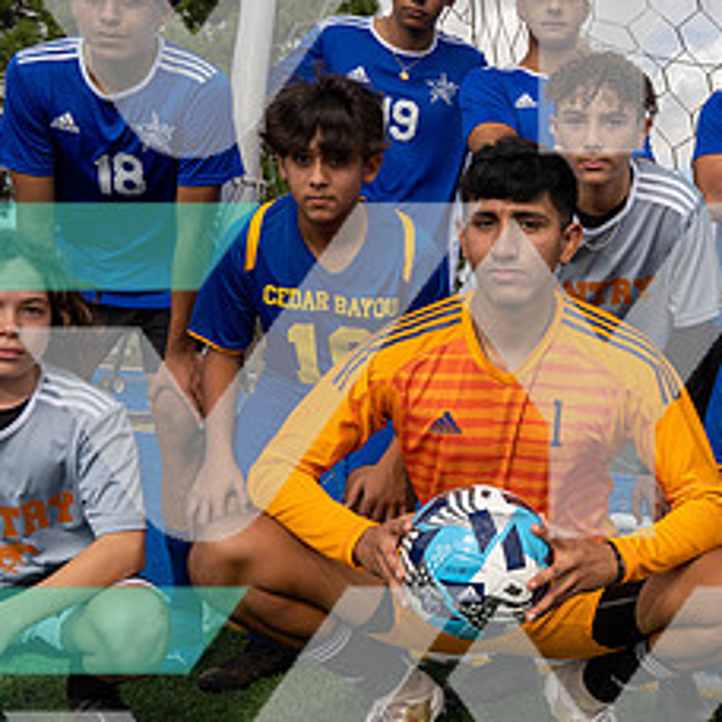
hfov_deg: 30.3
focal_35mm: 52
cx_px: 735
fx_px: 1227
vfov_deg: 32.8
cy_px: 372
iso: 100
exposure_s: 1/250
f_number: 8
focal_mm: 24
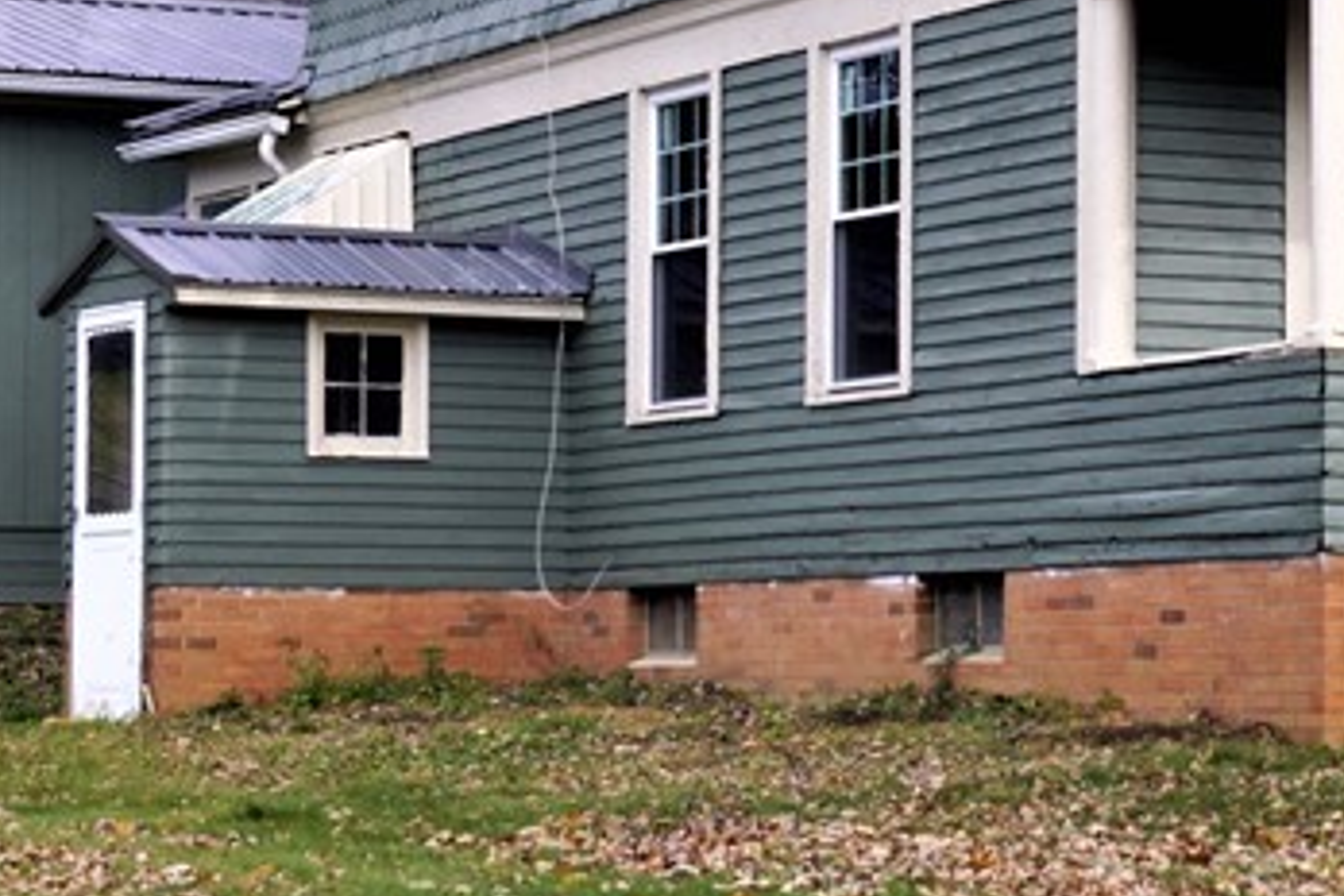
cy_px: 286
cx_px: 1386
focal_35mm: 131
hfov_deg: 15.3
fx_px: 4890
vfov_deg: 10.5
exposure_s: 1/100
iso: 100
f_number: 10
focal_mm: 28
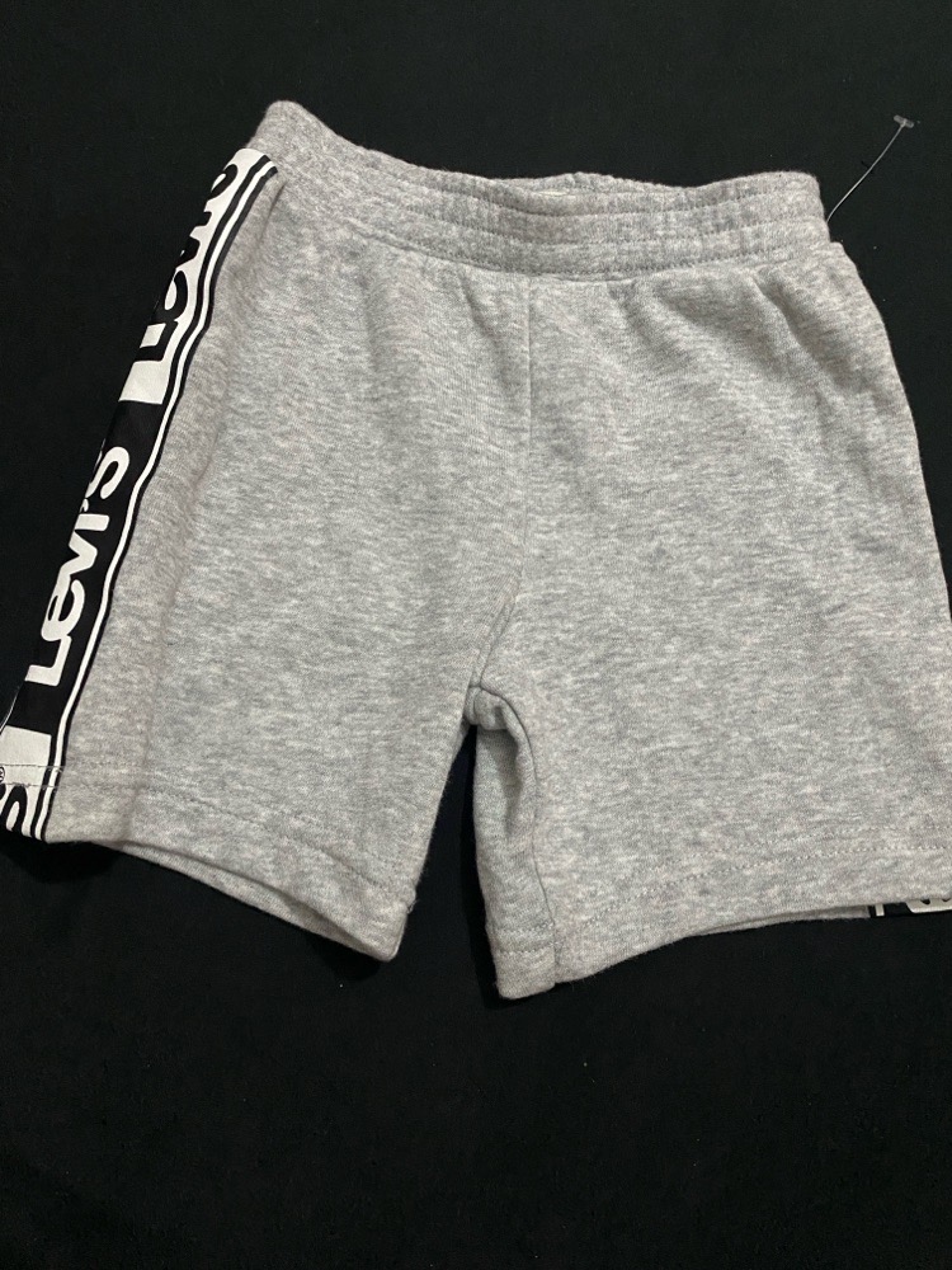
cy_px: 635
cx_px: 476
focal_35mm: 26
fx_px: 953
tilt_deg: -75.1
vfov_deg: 67.3
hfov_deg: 53.1
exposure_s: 1/25
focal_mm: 4.25
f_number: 1.8
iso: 500
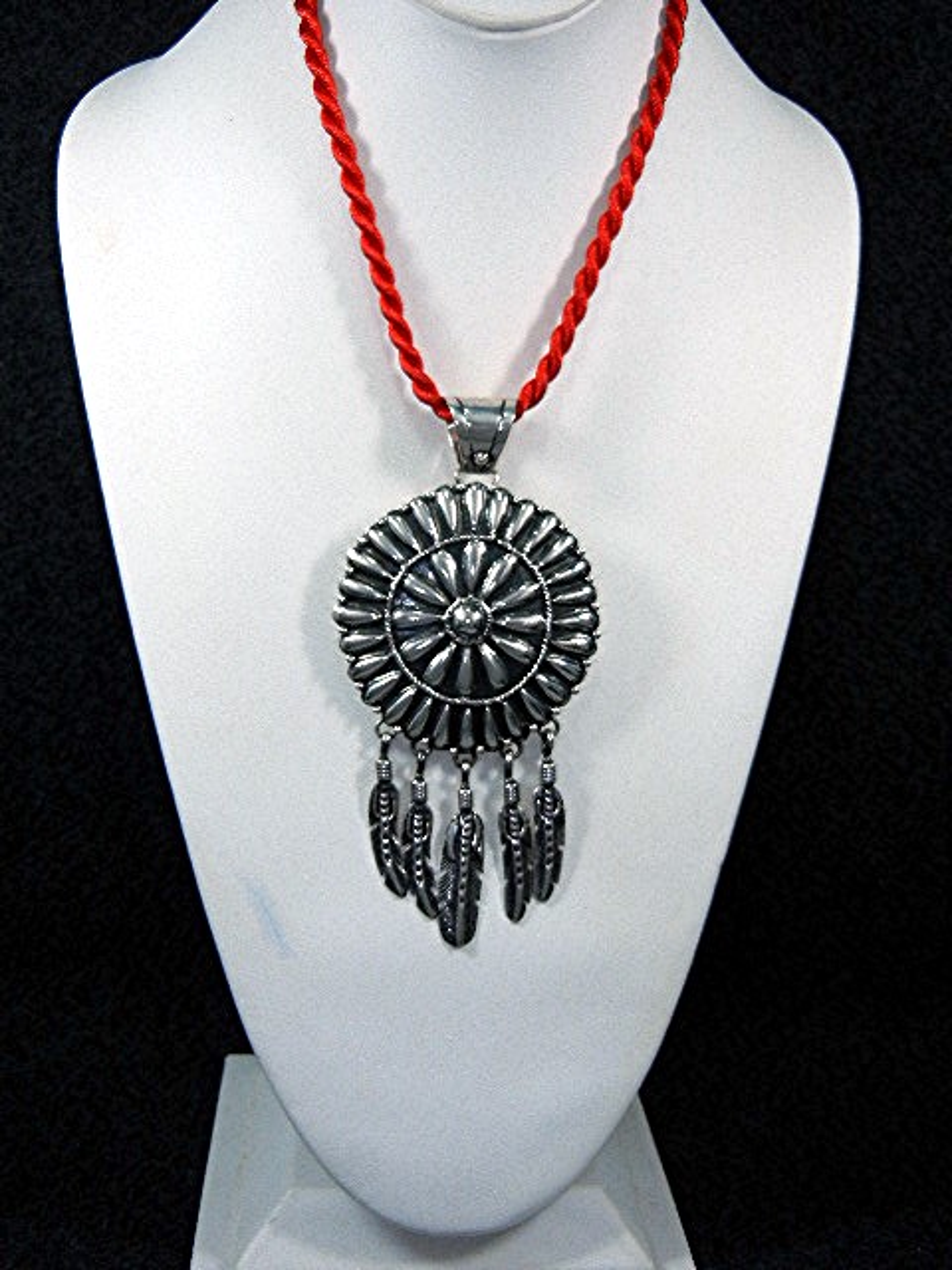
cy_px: 635
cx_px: 476
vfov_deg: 42.1
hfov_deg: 32.2
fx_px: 1650
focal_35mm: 45
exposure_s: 1/80
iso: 160
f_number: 3.8
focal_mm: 8.1
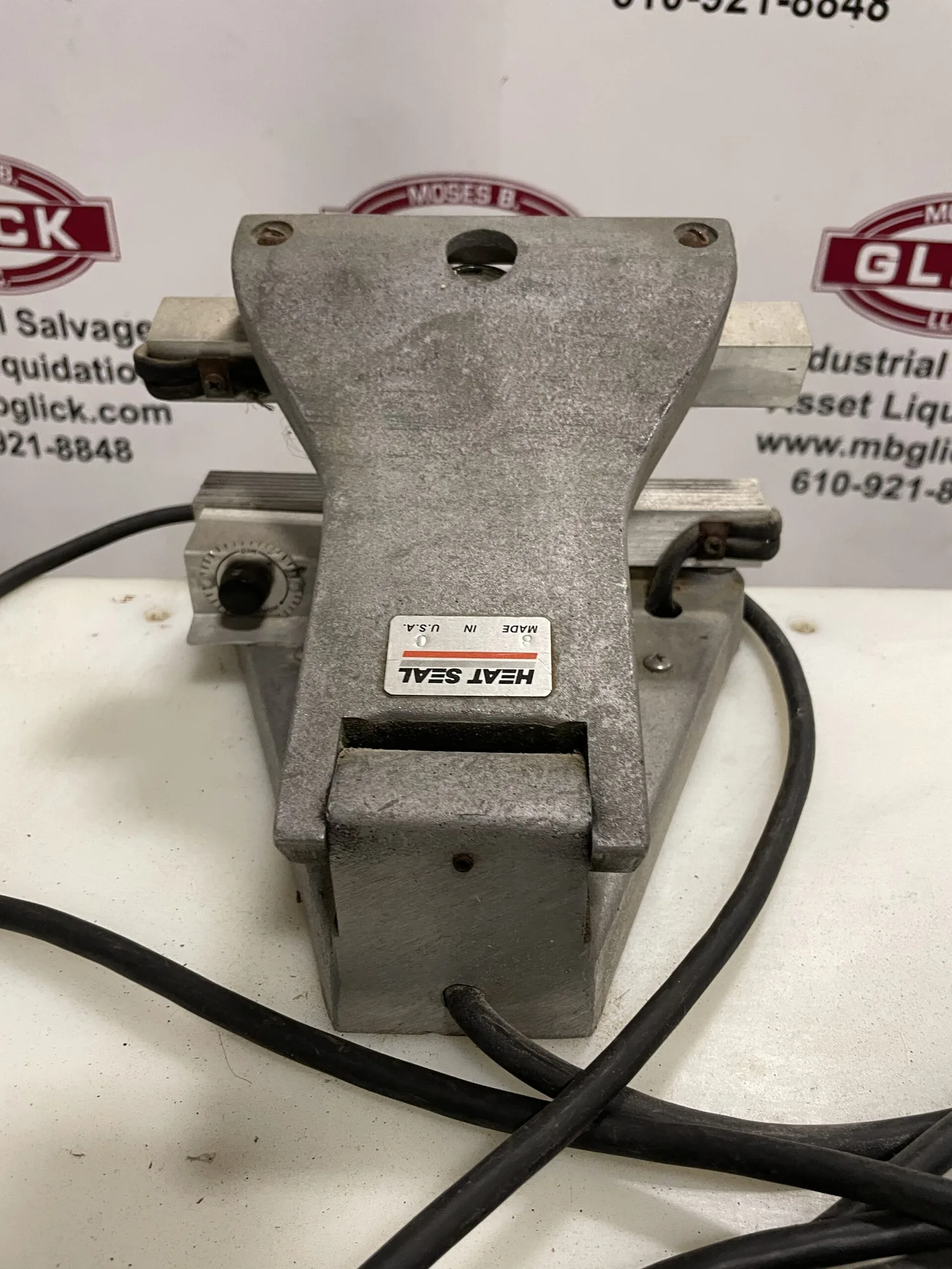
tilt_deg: -35.0
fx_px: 953
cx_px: 476
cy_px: 634
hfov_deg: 53.1
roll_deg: +2.1
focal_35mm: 26
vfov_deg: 67.3
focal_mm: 4.2
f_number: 1.6
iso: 160
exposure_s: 1/60
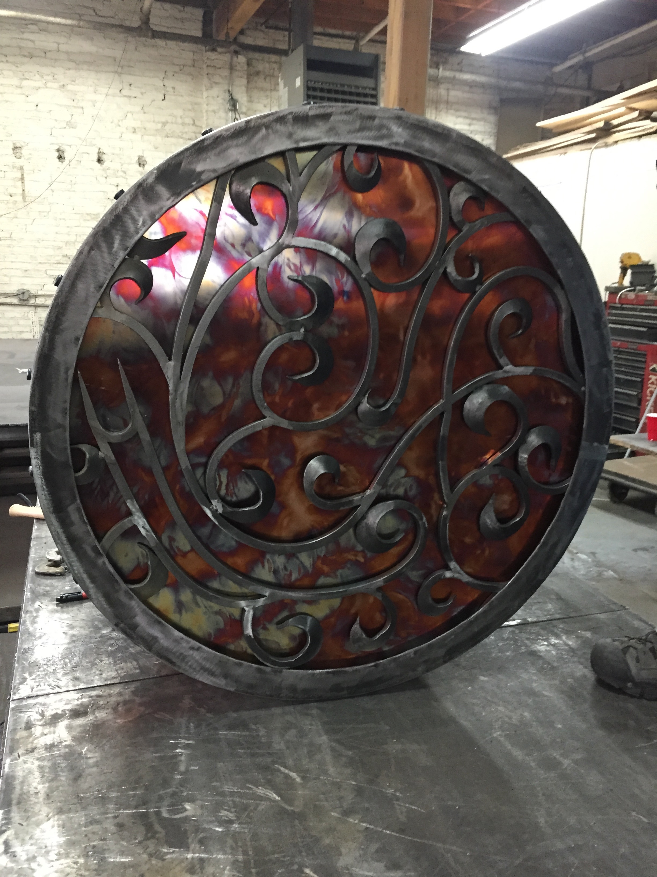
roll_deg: -1.4
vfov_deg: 61.7
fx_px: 734
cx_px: 328
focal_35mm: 29
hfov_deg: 48.2
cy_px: 438
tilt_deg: -11.1
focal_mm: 4.15
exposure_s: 1/20
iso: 250
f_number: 2.2
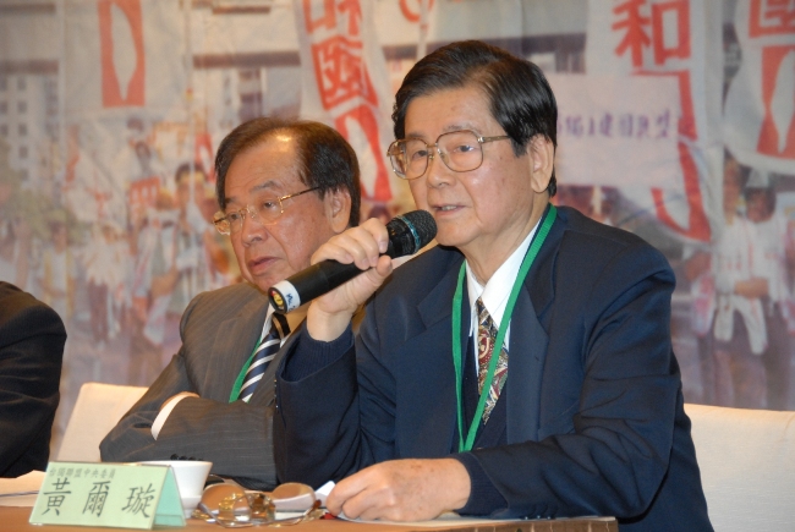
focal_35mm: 135
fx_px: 2985
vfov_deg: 10.2
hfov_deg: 15.2
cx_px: 398
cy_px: 266
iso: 640
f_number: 5.6
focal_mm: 90
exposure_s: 1/60
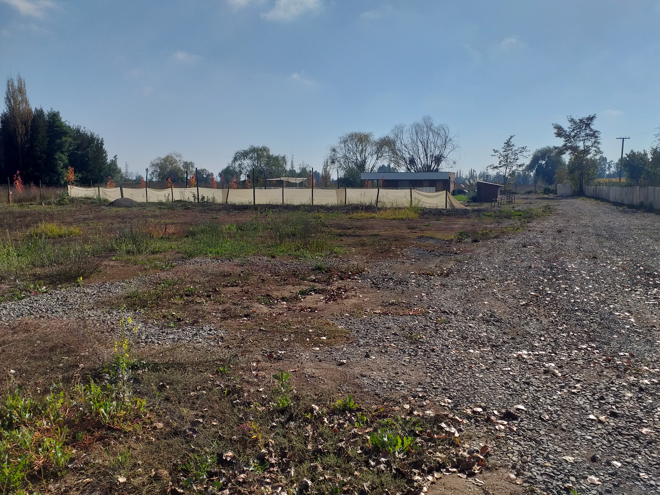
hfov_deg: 65.3
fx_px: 515
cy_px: 240
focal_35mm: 27
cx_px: 342
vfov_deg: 51.3
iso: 42
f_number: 1.9
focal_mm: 3.6
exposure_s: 1/3381
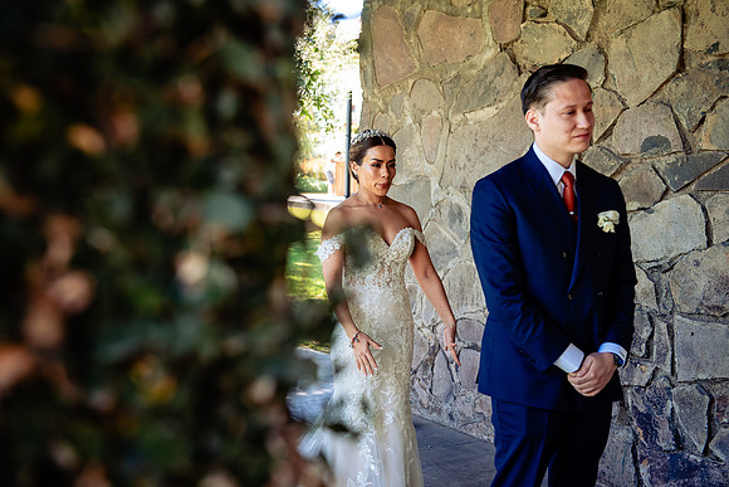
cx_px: 364
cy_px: 244
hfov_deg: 41.1
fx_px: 972
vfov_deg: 28.1
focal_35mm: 48
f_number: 4
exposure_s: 1/125
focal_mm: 48
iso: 400
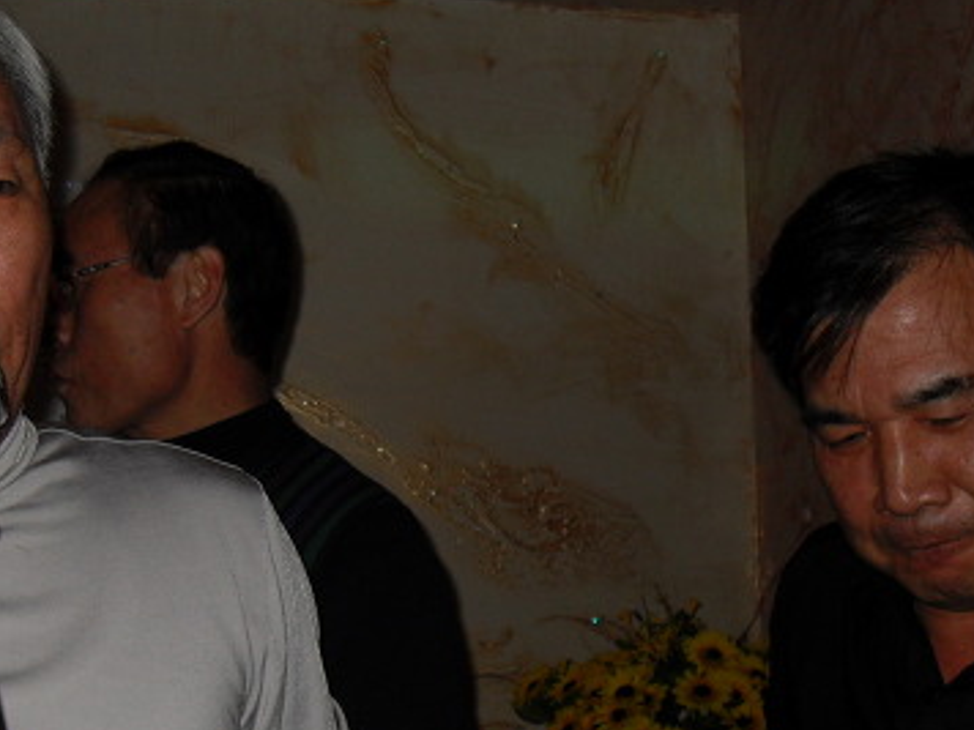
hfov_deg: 32.2
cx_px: 482
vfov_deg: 24.4
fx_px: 1688
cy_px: 422
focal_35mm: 60
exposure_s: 1/45
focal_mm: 6.3
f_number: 2.8
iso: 100
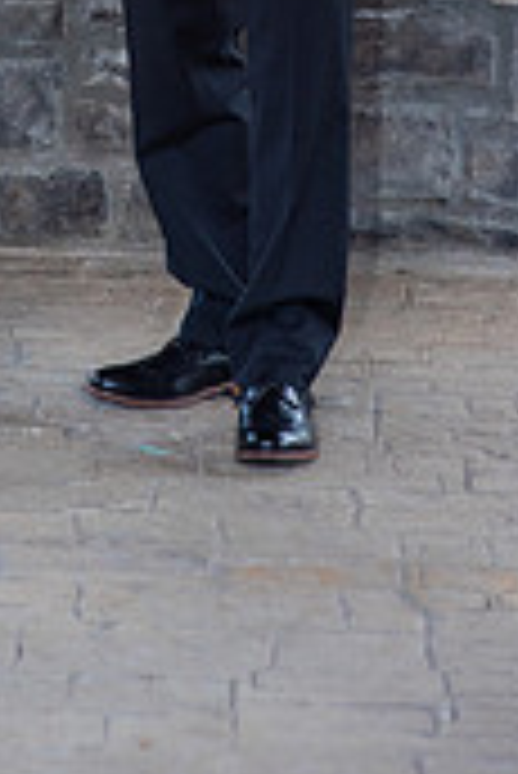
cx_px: -86
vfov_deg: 9.1
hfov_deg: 6.2
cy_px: -230
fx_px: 4782
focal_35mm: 222
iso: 640
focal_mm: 85
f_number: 3.2
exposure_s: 1/125
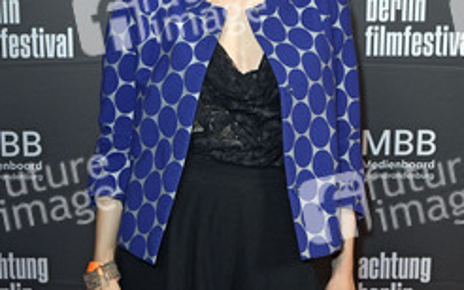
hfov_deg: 32.5
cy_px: 105
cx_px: 224
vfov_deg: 20.6
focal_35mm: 63
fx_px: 797
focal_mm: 38
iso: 2000
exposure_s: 1/250
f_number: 6.3
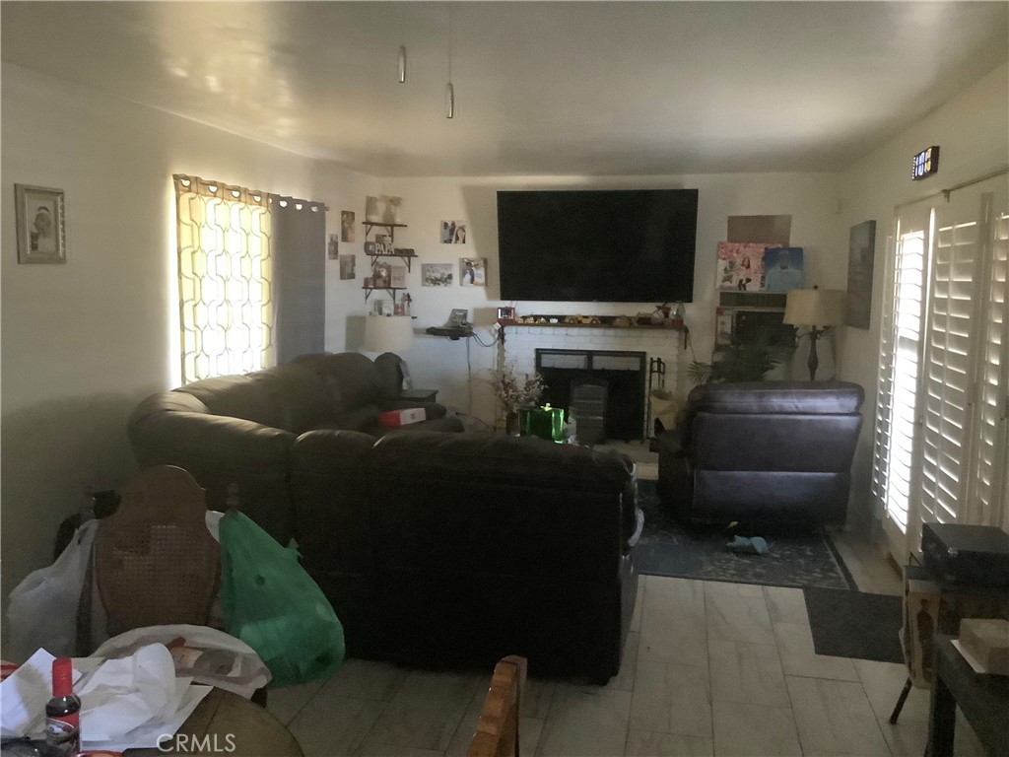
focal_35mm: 31
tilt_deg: -6.4
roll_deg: -0.4
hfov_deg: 58.4
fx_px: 904
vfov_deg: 45.4
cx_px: 504
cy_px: 378
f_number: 2.4
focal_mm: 3.3
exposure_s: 1/17
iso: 800
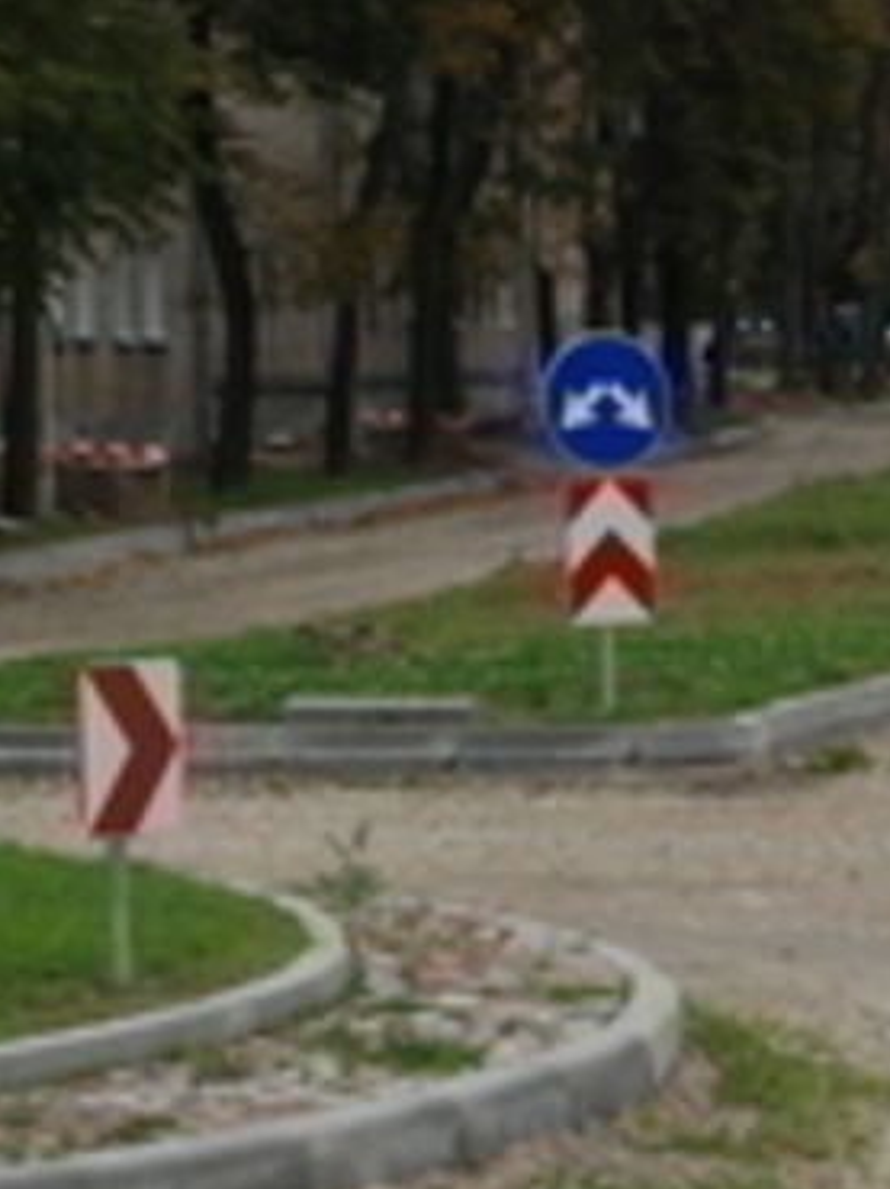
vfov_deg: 7.6
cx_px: 1173
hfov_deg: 5.7
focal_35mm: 260
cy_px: 1041
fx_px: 8923
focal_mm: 52
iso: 640
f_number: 13
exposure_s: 1/90
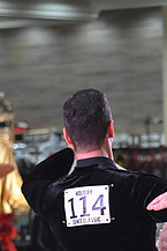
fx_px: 2223
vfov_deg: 6.4
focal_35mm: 320
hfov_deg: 4.3
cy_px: 315
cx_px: 163
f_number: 5
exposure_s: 1/320
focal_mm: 120
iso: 2500
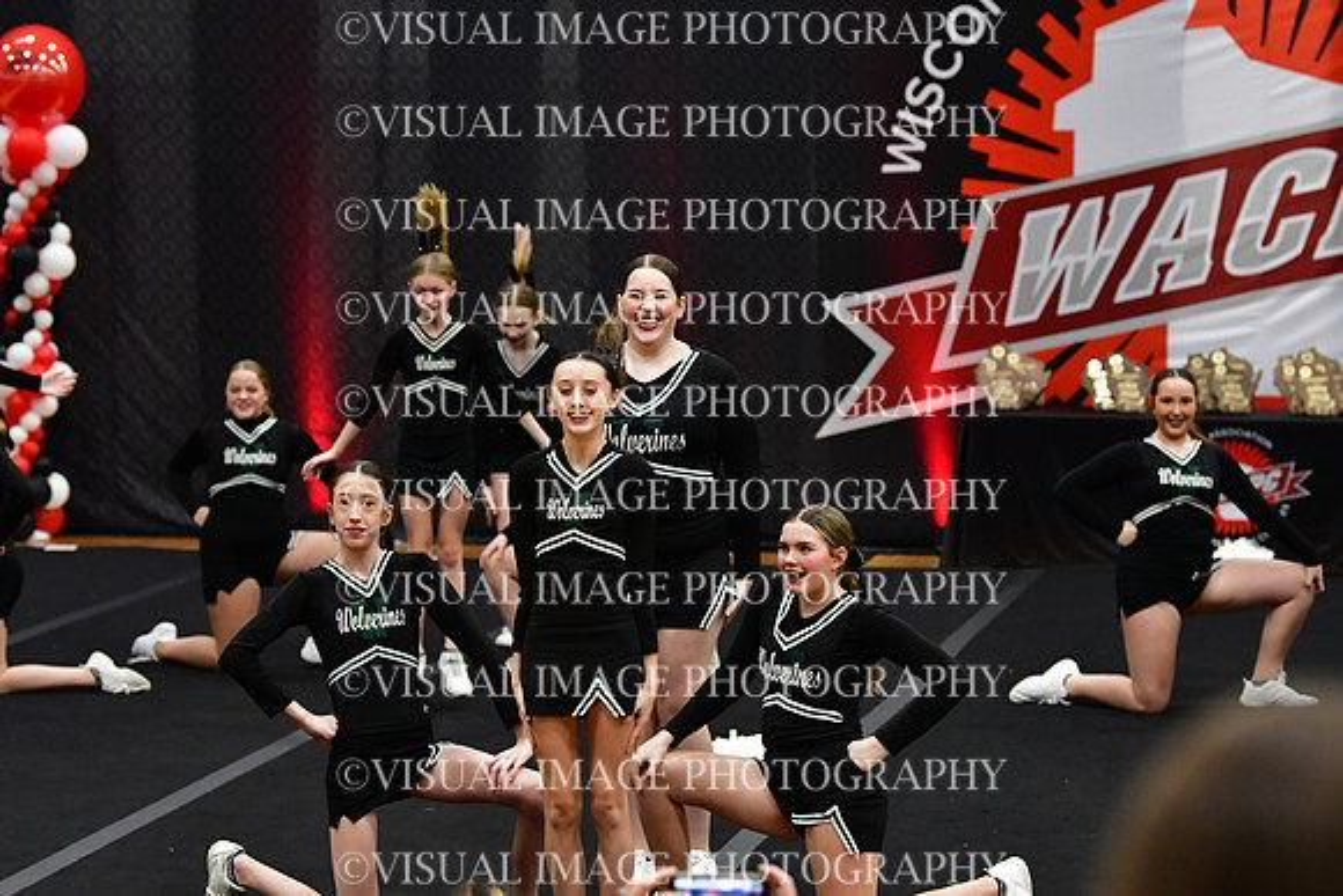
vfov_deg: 9.7
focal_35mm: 142
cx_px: 672
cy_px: 448
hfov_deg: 14.4
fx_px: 5298
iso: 4000
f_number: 3.5
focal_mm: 95
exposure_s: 1/500
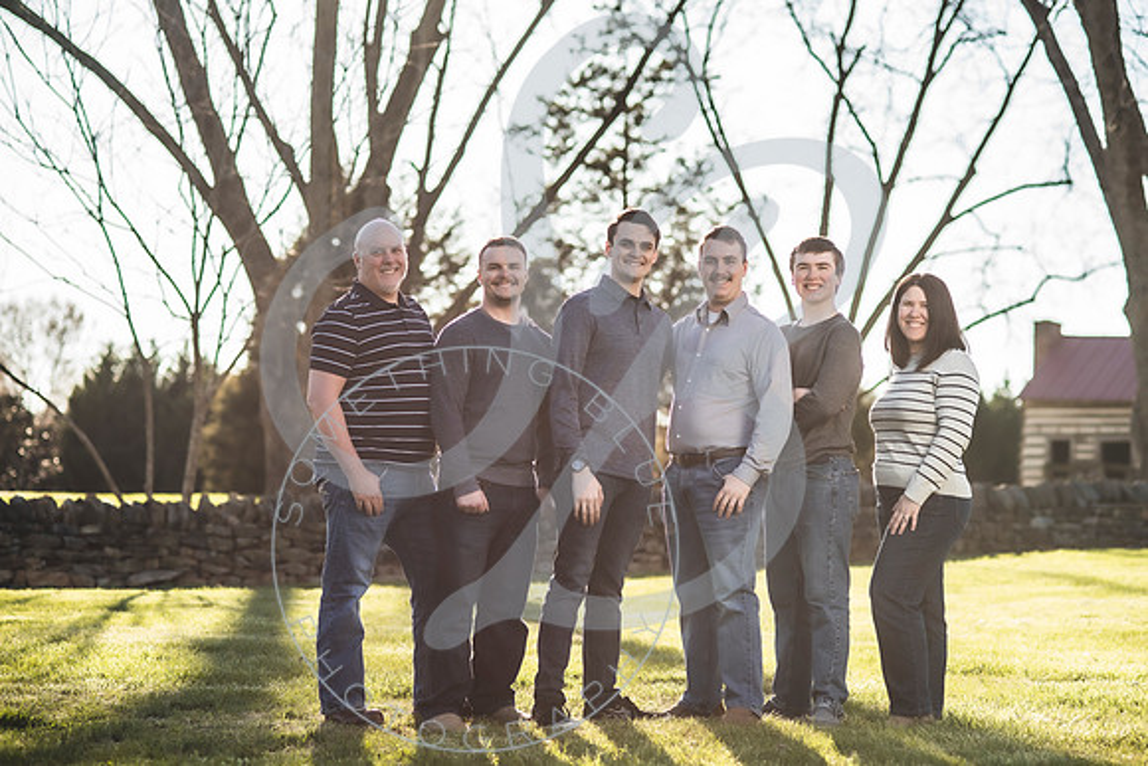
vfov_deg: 15.1
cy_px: 383
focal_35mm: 91
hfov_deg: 22.5
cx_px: 612
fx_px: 2891
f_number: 2.8
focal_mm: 85
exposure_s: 1/640
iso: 100
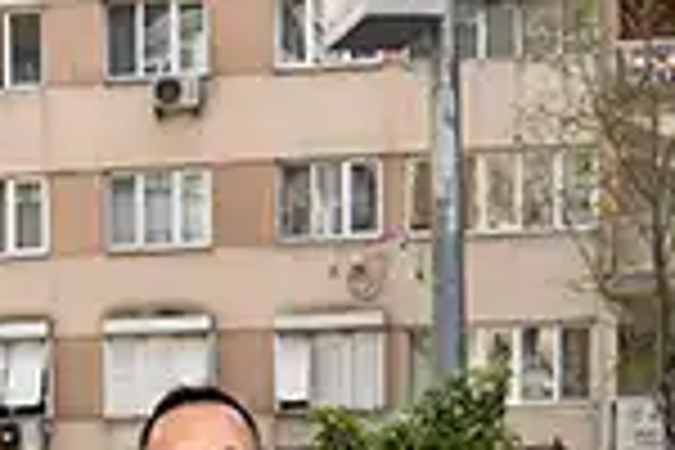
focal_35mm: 96
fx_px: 1800
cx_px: 94
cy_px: 837
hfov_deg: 20.9
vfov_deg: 12.8
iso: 640
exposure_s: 1/250
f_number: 14
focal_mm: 24
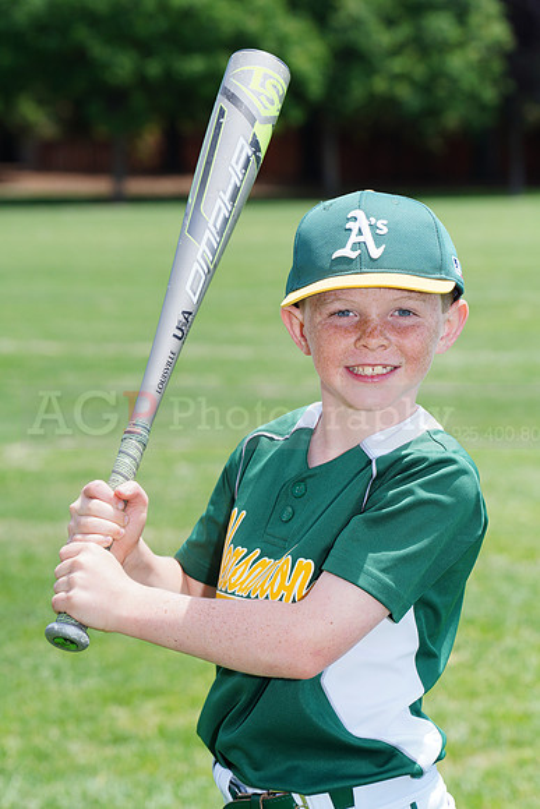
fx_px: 4137
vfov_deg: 11.2
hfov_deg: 7.5
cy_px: 404
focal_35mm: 184
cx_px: 270
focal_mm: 184
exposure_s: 1/200
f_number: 10
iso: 200
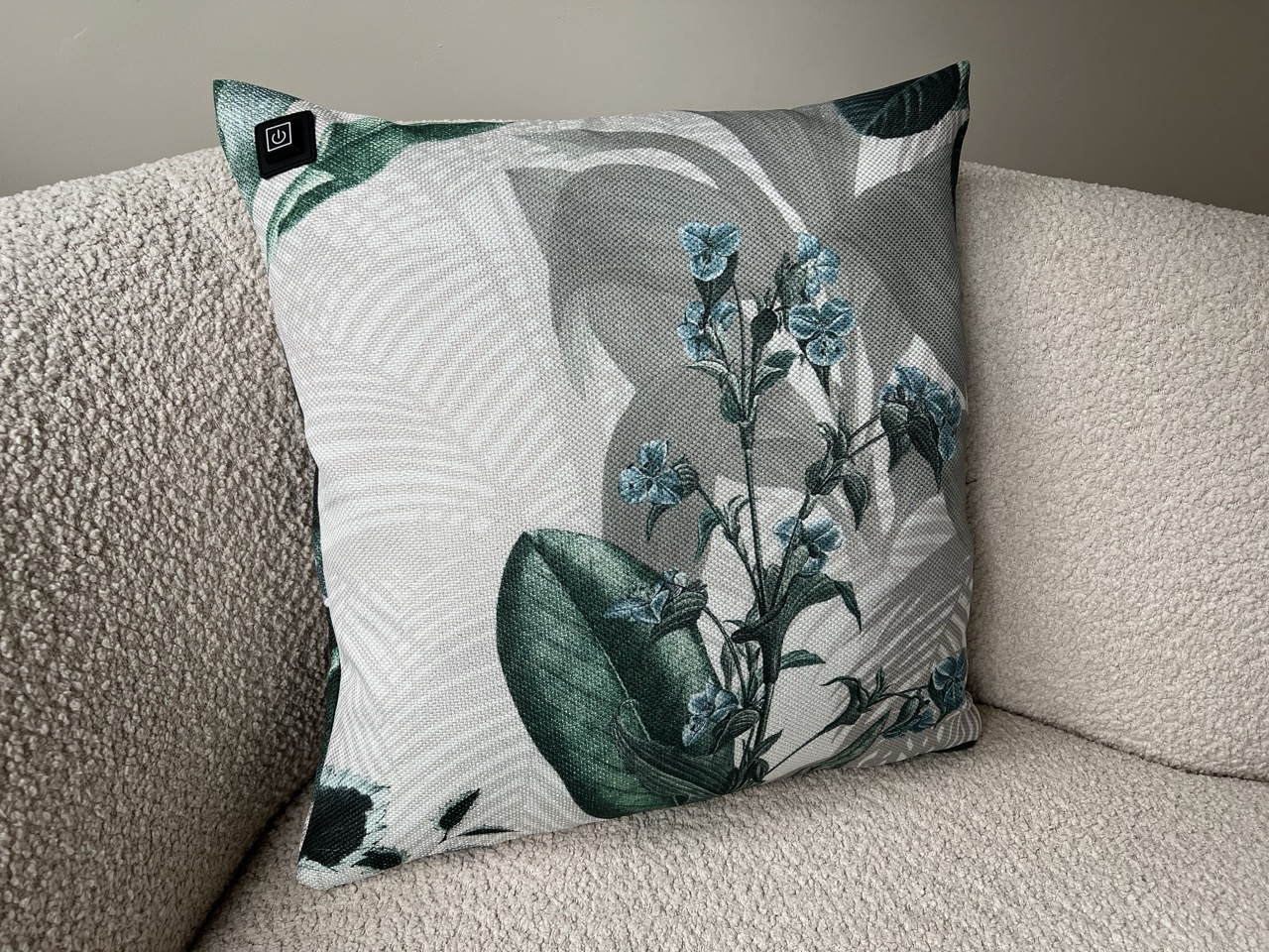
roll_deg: -3.6
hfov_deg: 67.3
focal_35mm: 26
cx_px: 634
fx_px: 953
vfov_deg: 53.1
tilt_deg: -37.7
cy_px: 476
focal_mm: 5.7
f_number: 1.5
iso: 80
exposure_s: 1/121
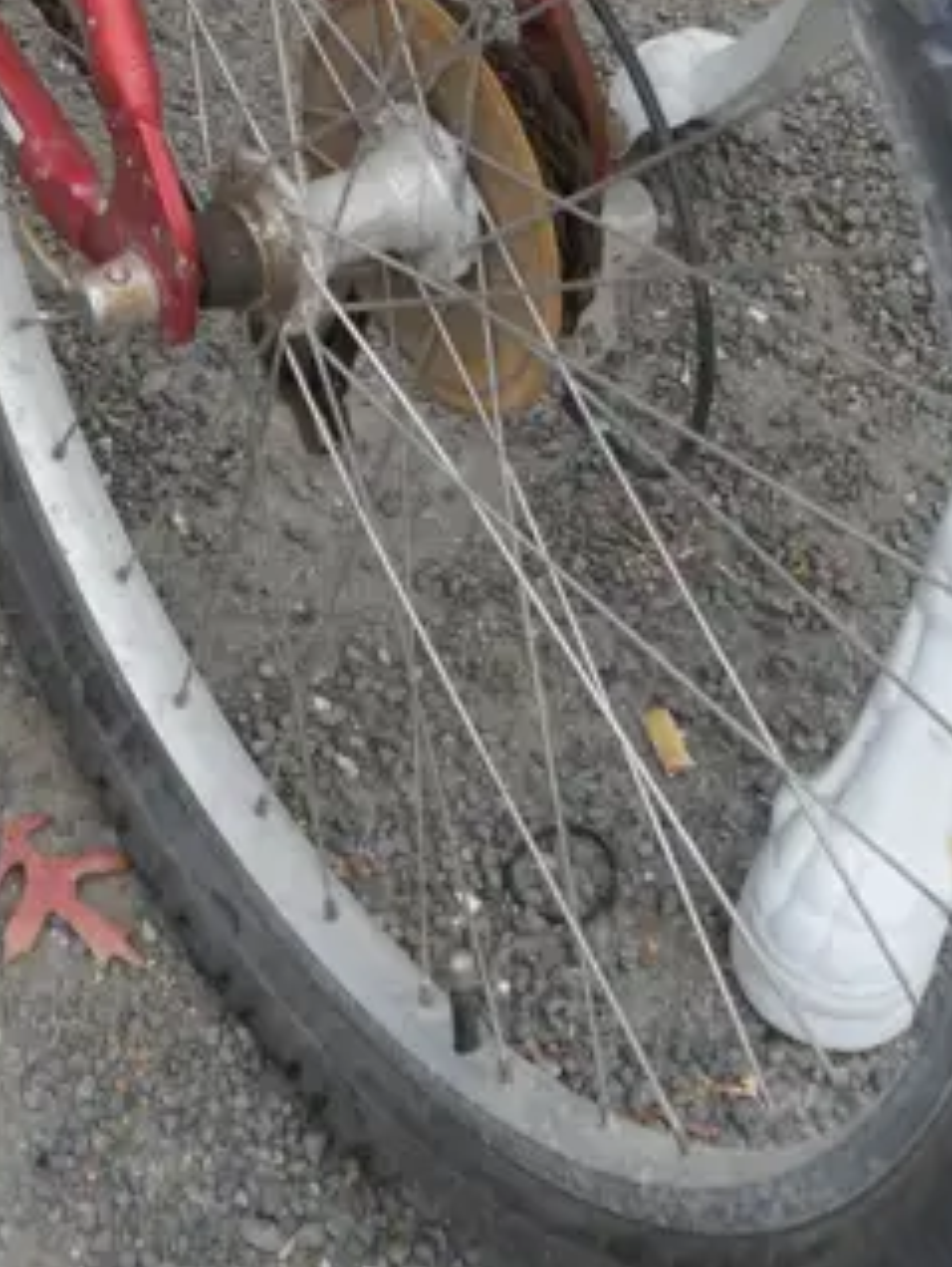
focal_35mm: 103
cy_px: -661
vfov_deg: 17.1
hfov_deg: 13.9
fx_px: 3772
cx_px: -201
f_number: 4.5
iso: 200
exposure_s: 1/125
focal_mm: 16
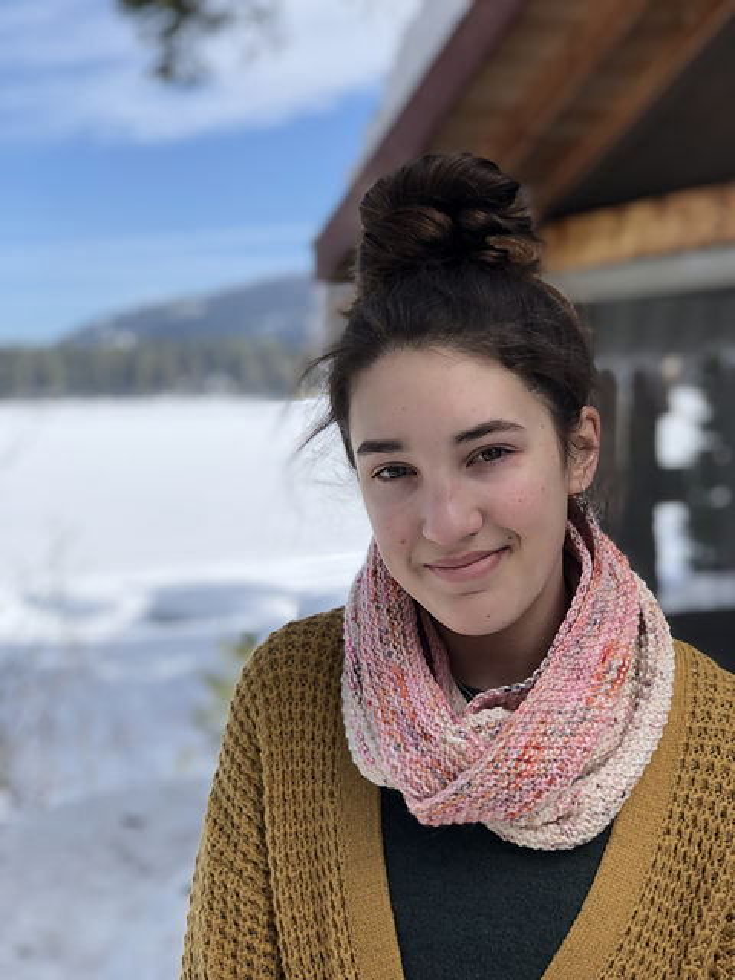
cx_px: 368
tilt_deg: -3.7
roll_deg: +1.9
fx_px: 1614
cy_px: 490
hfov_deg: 25.7
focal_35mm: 57
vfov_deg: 33.8
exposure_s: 1/265
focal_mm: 6.6
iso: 20
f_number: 2.8
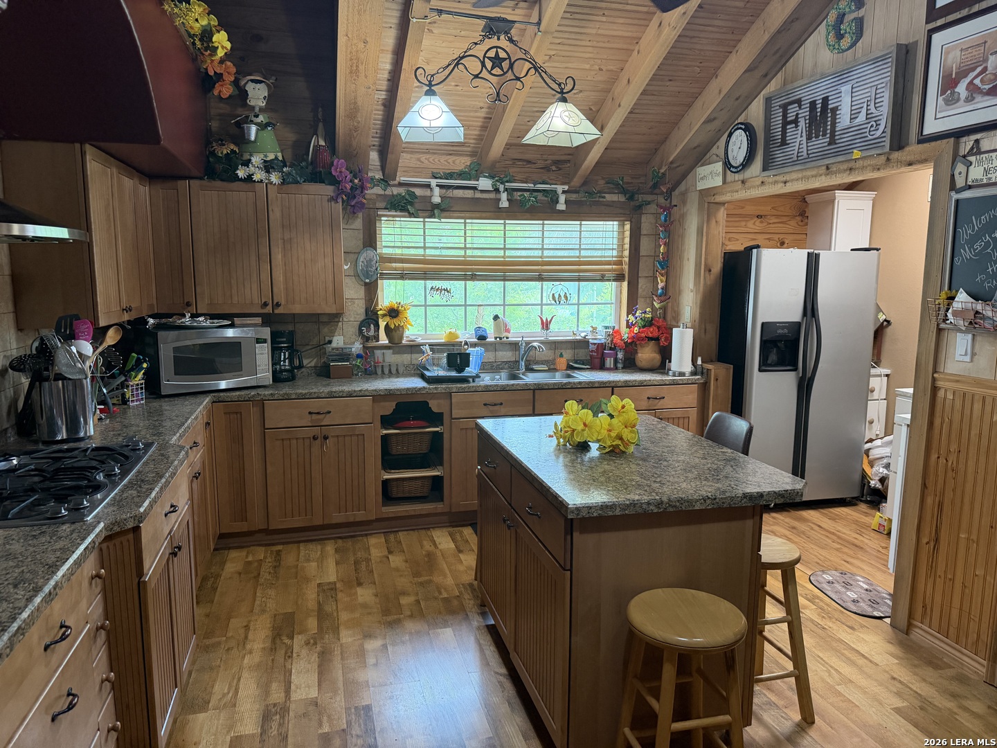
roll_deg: +0.2
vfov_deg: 56.8
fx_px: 691
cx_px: 498
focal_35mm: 24
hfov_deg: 71.6
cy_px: 374
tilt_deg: -7.9
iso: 400
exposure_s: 1/120
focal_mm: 6.76
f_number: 1.78
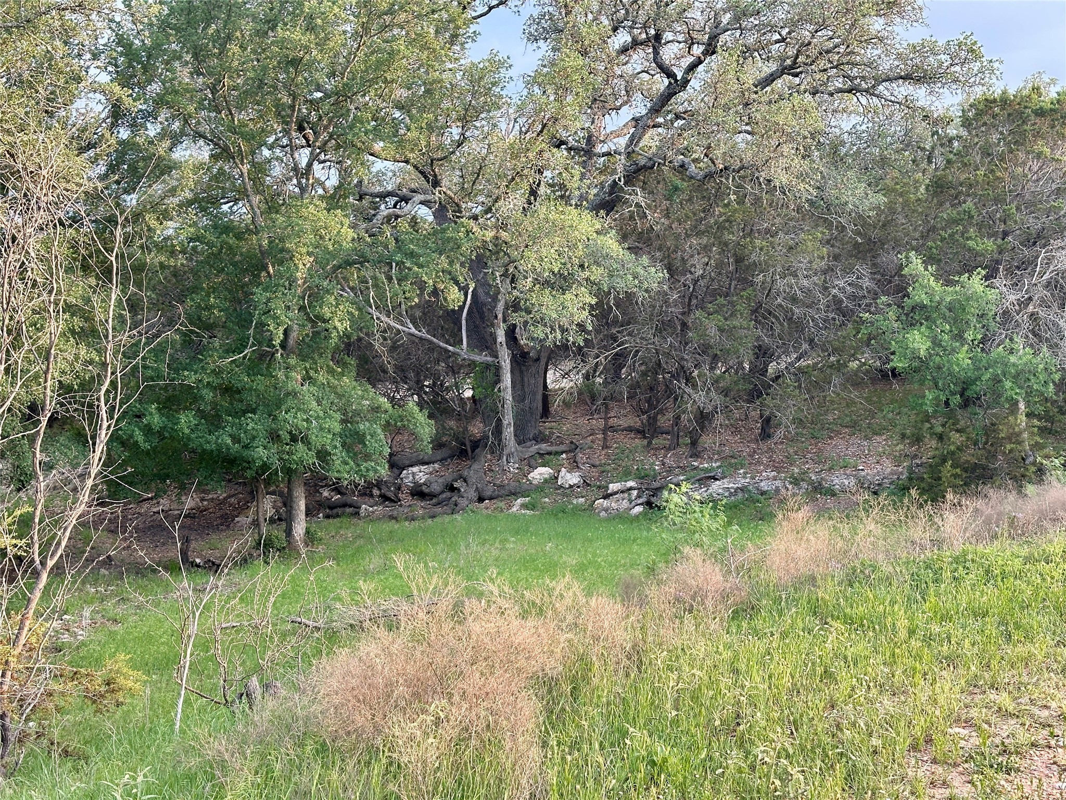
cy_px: 400
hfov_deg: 39.7
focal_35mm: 48
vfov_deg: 30.3
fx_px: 1478
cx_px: 533
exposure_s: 1/171
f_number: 1.78
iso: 64
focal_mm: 6.86
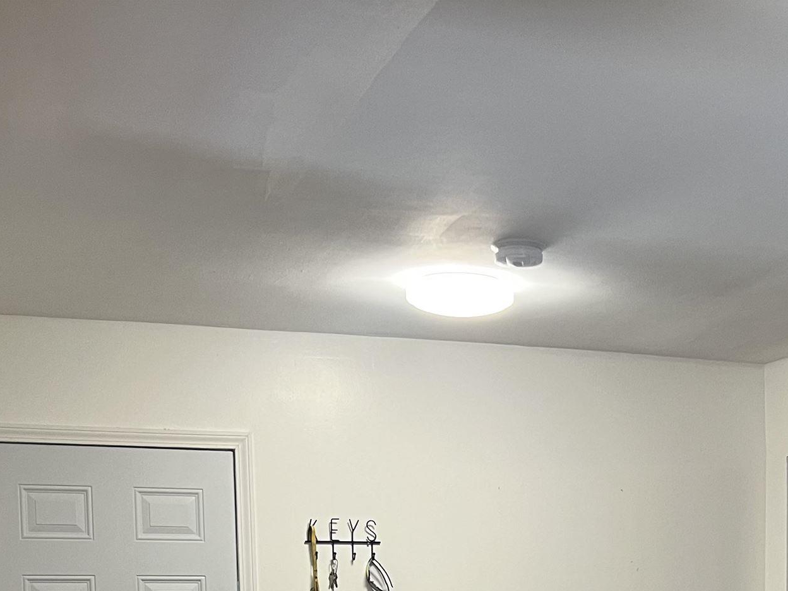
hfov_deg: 29.9
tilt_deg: -5.3
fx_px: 1457
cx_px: 563
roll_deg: +0.2
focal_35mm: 64
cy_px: 725
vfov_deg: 21.2
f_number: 1.5
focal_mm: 5.7
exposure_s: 1/60
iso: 125
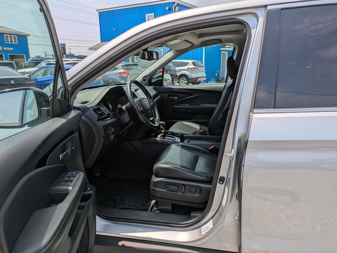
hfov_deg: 69.4
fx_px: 243
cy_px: 126
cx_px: 168
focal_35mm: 25
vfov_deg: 54.9
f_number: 1.89
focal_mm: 5.43
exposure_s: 1/2538
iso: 41
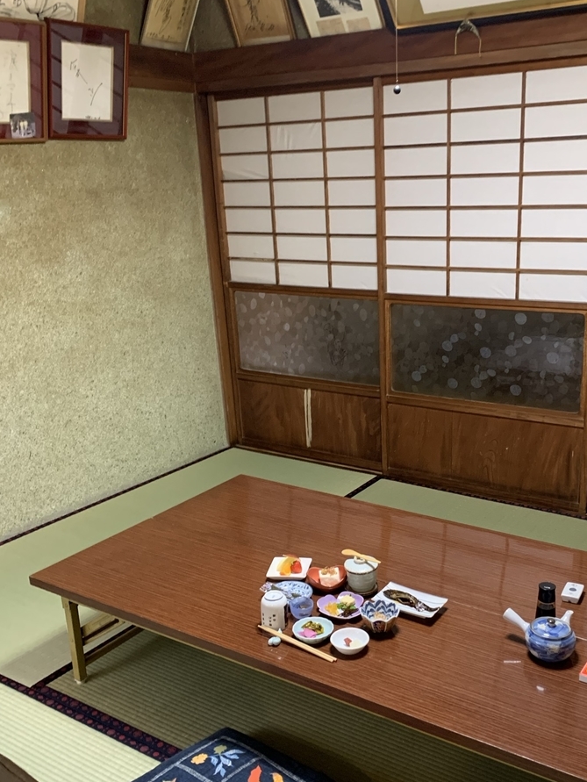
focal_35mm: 35
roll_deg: +1.7
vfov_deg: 52.4
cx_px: 360
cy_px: 445
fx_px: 791
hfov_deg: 40.5
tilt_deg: -18.0
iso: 320
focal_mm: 4.25
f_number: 1.8
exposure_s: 1/40
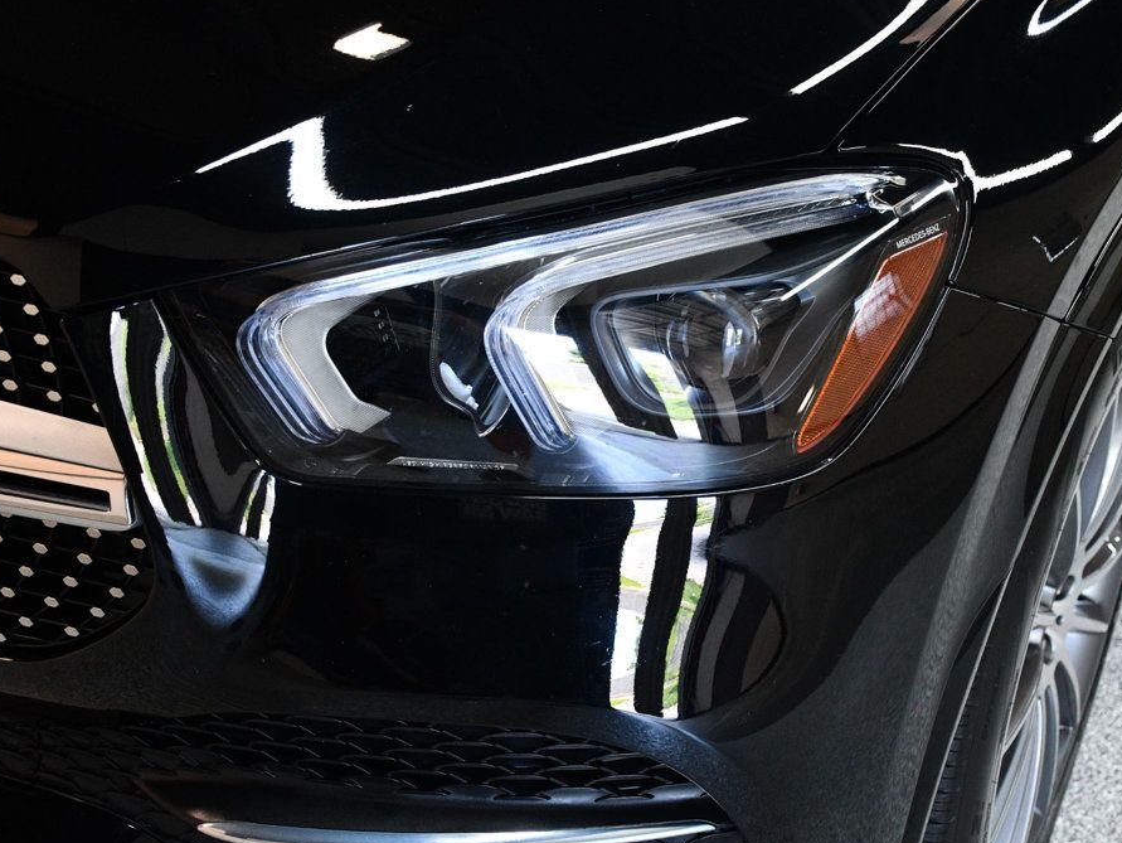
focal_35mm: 53
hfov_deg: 36.2
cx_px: 545
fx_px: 1719
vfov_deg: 27.5
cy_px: 422
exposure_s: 1/125
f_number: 4
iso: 2000
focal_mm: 32
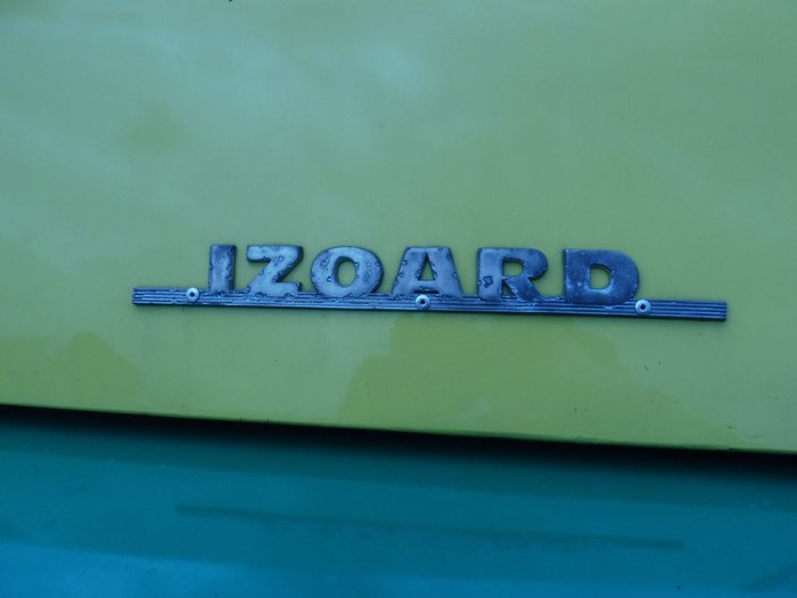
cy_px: 299
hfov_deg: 65.3
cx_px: 398
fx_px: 622
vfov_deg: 51.4
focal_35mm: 27
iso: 100
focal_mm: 4.8
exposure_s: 1/640
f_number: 4.5
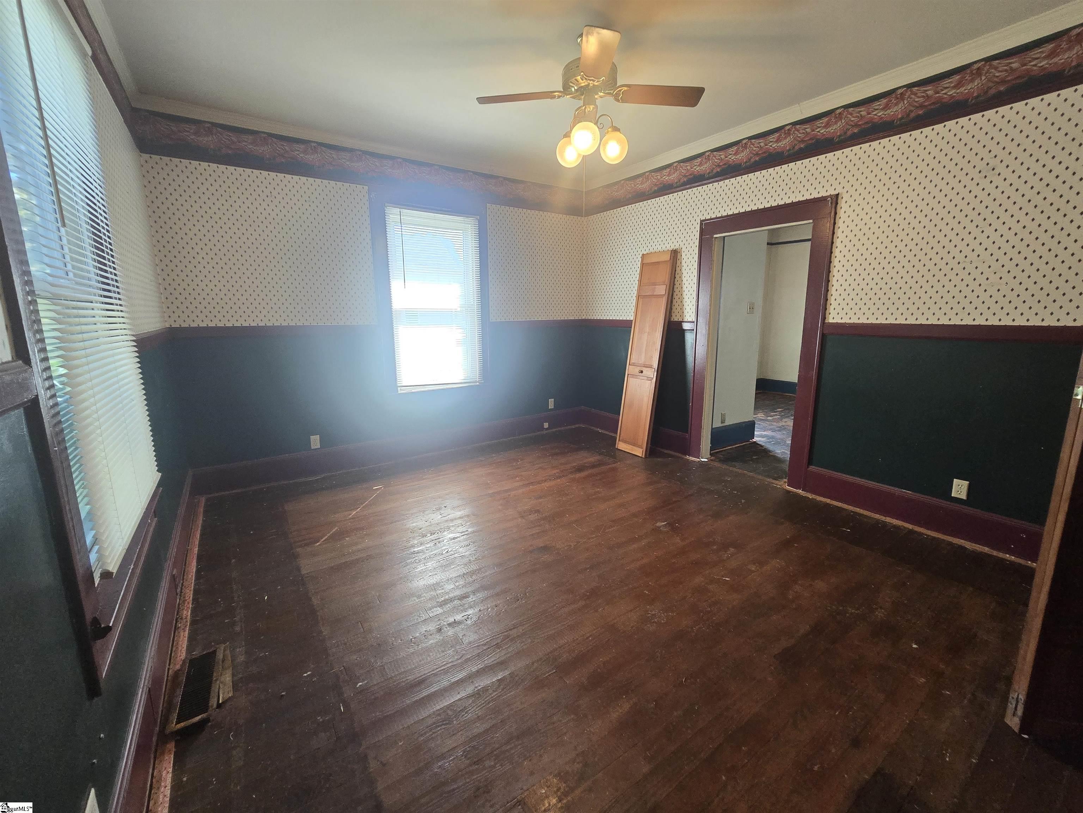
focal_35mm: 13
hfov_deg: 106.2
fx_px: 407
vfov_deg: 89.9
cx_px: 542
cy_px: 406
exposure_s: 1/60
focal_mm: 2.2
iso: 200
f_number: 2.2
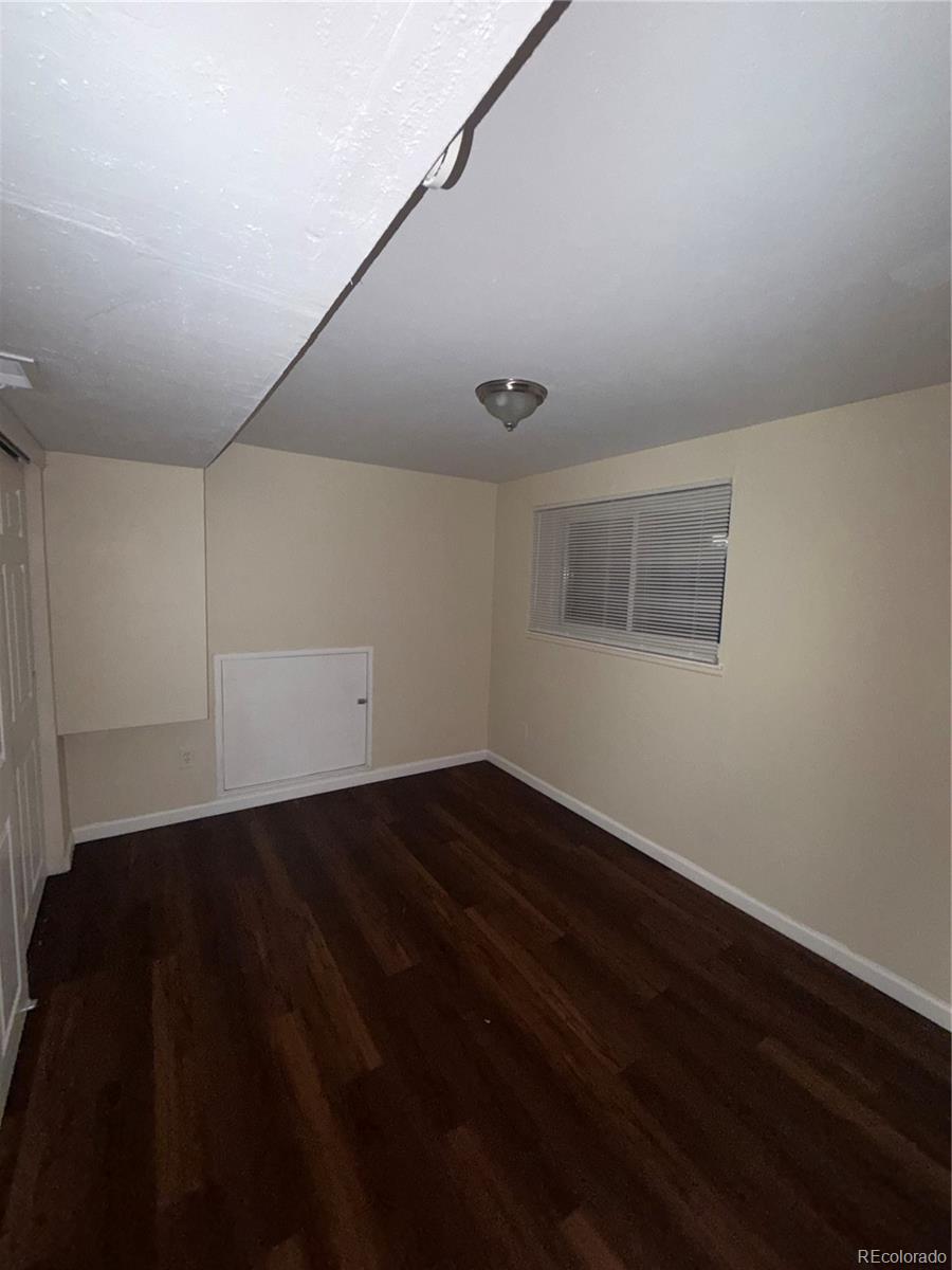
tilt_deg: -6.6
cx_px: 476
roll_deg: -1.6
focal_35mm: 14
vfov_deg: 102.1
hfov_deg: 85.7
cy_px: 635
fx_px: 513
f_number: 2.2
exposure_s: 1/18
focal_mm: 2.22
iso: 250
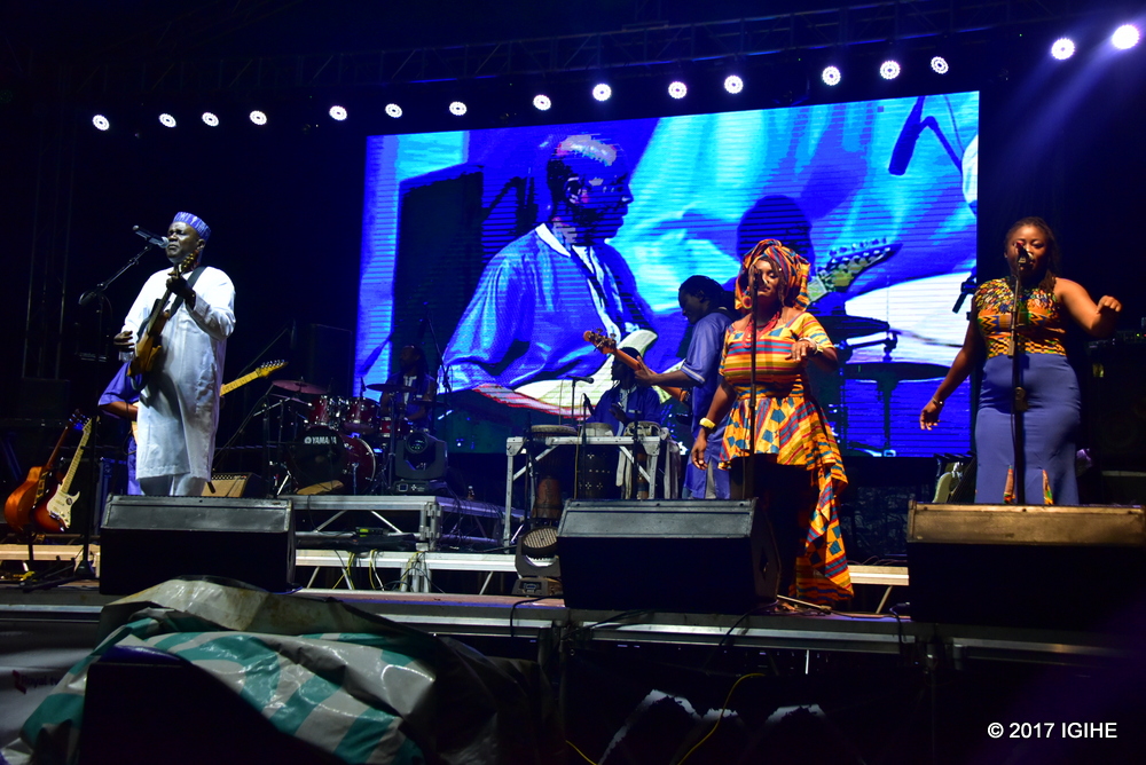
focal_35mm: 48
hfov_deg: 41.1
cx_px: 573
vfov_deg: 28.1
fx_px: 1529
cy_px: 382
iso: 3200
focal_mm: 48
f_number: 4.2
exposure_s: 1/500
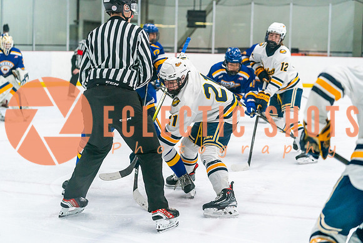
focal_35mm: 77
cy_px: 122
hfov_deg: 26.3
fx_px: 777
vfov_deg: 17.7
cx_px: 182
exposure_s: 1/1250
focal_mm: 77
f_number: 2.8
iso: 3200
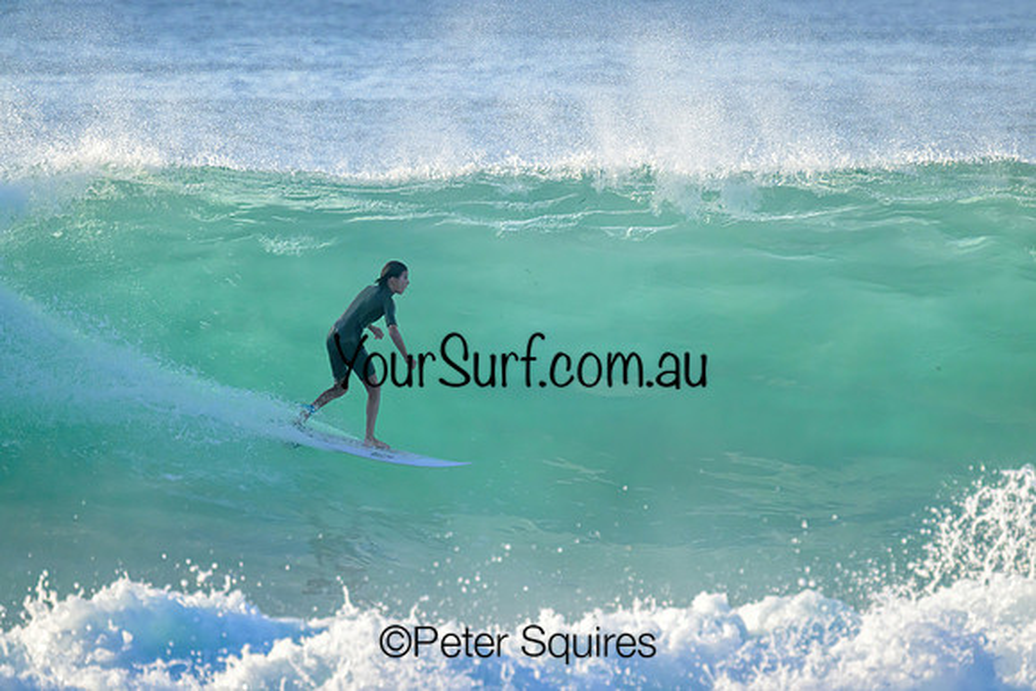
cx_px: 536
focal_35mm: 843
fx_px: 24263
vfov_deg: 1.6
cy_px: 342
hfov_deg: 2.4
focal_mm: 800
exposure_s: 1/1600
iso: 1250
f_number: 11
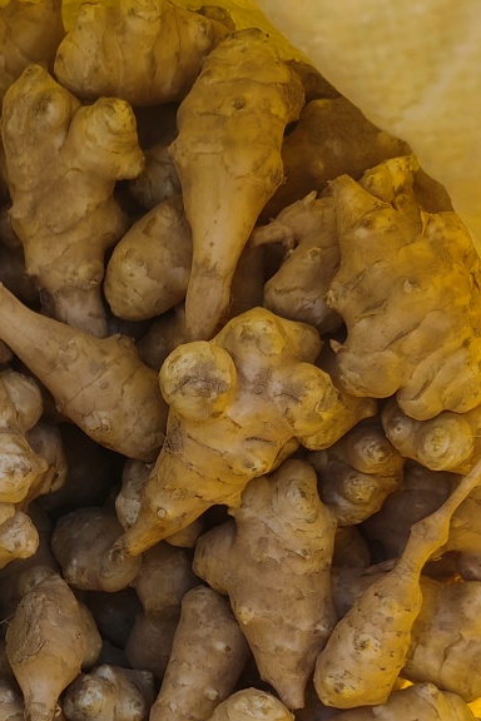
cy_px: 595
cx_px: -8
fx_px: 1042
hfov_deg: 24.7
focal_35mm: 52
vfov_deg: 36.6
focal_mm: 5.52
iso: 160
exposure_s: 1/955
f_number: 1.9
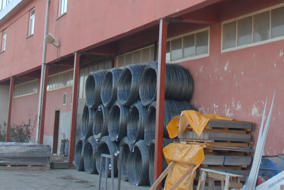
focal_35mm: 83
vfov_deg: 15.5
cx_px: 181
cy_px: -74
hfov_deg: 24.4
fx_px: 656
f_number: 5
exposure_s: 1/100
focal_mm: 18
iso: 200
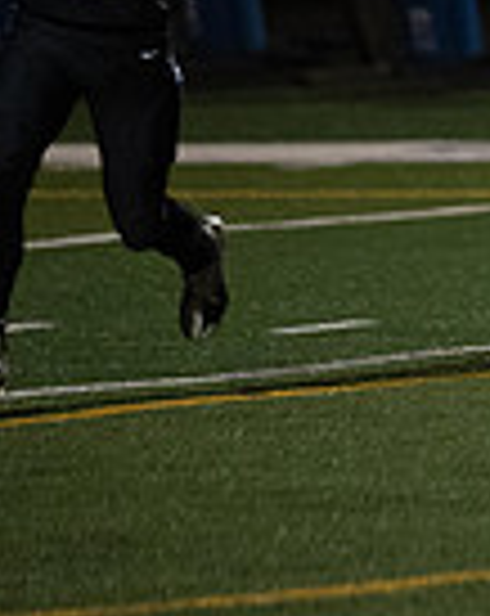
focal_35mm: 796
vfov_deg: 2.4
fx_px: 14478
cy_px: -16
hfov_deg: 1.9
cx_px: 1263
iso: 5000
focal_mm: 200
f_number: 2.8
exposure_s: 1/1250
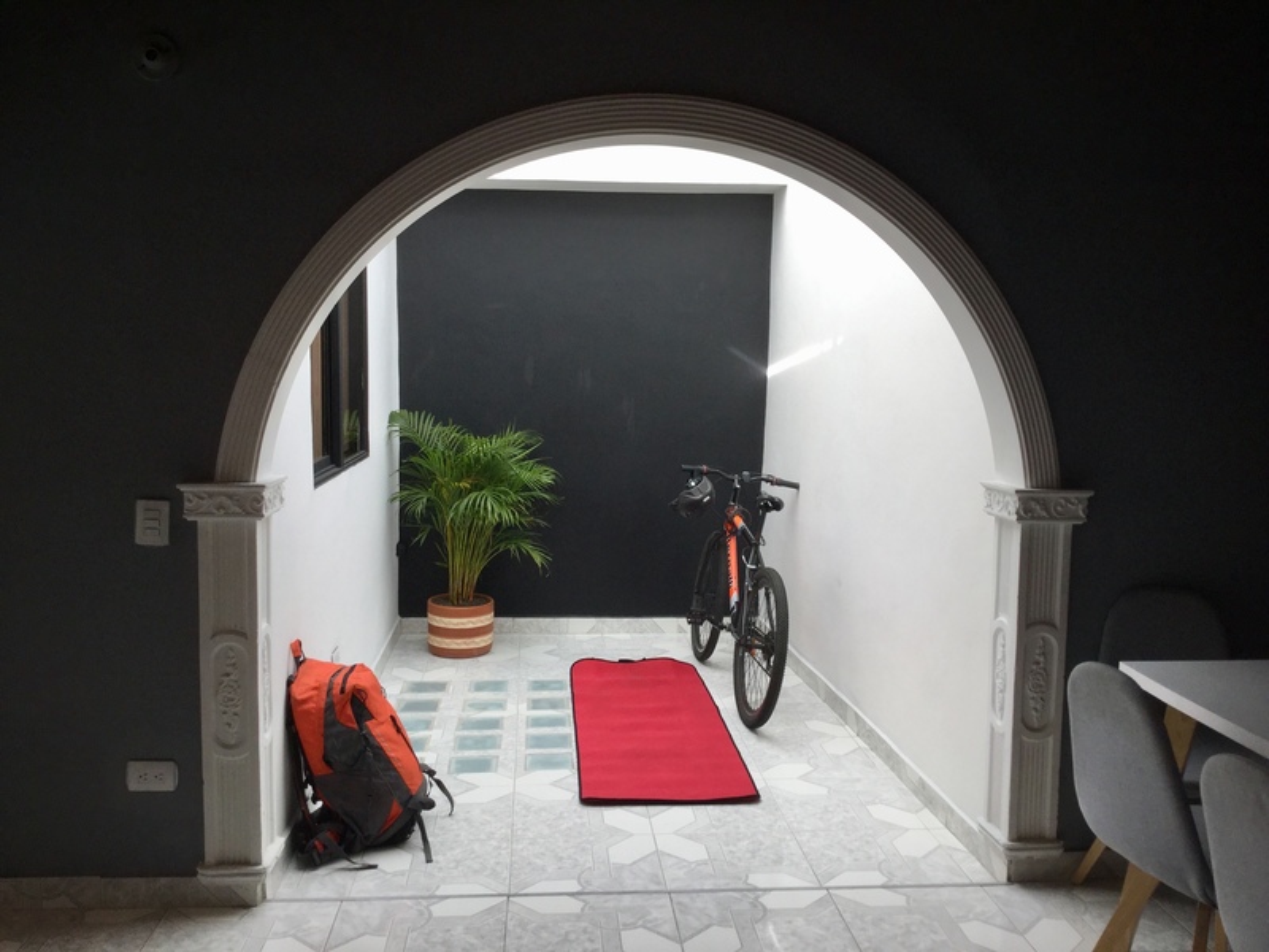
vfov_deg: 45.4
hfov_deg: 58.4
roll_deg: -2.8
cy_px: 476
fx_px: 1136
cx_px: 634
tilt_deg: -5.8
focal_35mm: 31
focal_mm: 3.3
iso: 32
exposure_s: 1/120
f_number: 2.4
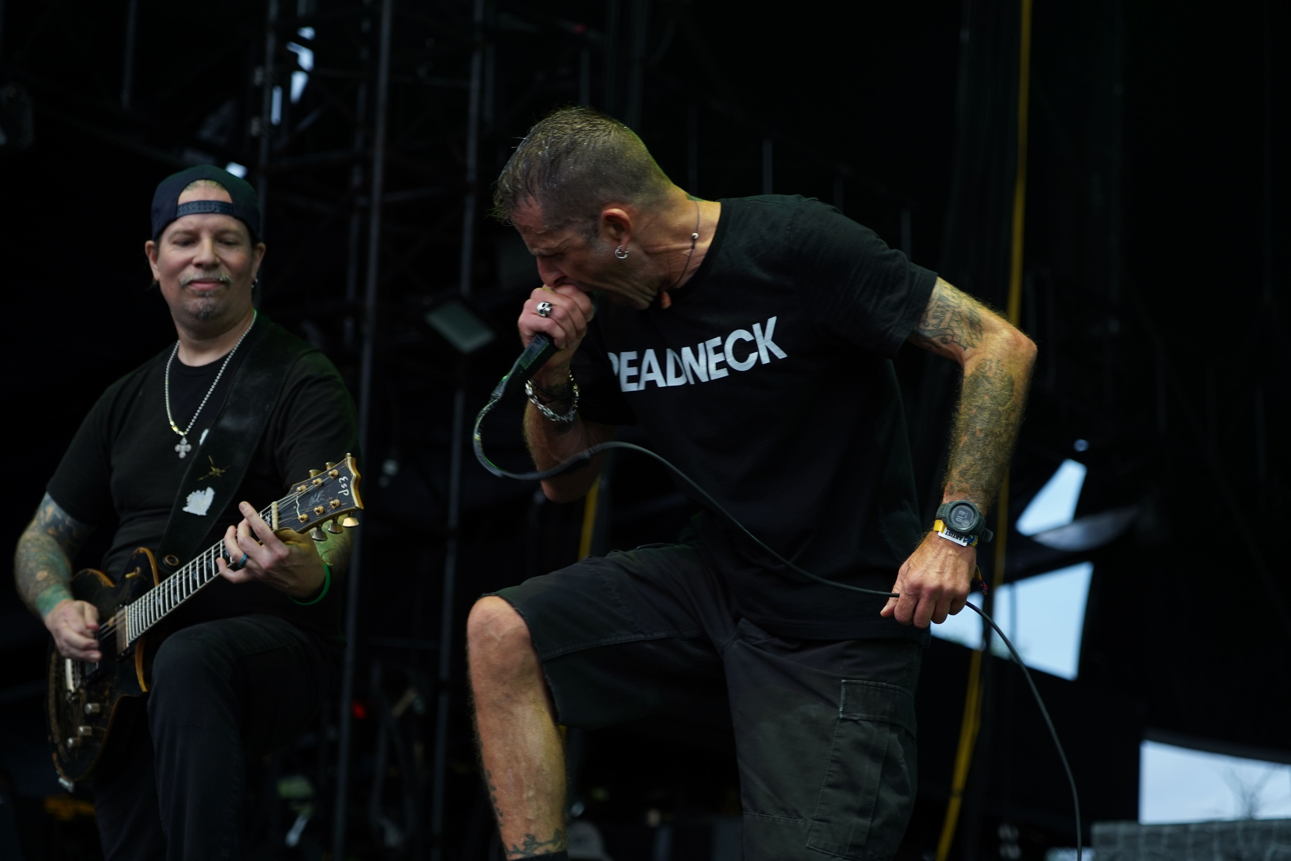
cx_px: 646
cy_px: 430
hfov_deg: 19.5
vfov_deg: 13.0
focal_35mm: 105
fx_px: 3765
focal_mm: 105
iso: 200
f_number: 4
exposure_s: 1/100
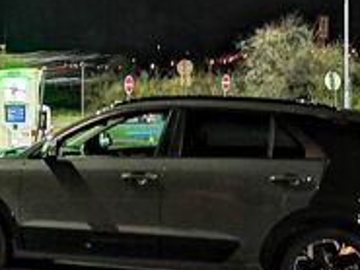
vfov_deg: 19.4
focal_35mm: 76
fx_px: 791
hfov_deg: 24.1
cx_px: -29
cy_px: 103
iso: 1000
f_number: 1.8
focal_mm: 5.3
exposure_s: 4
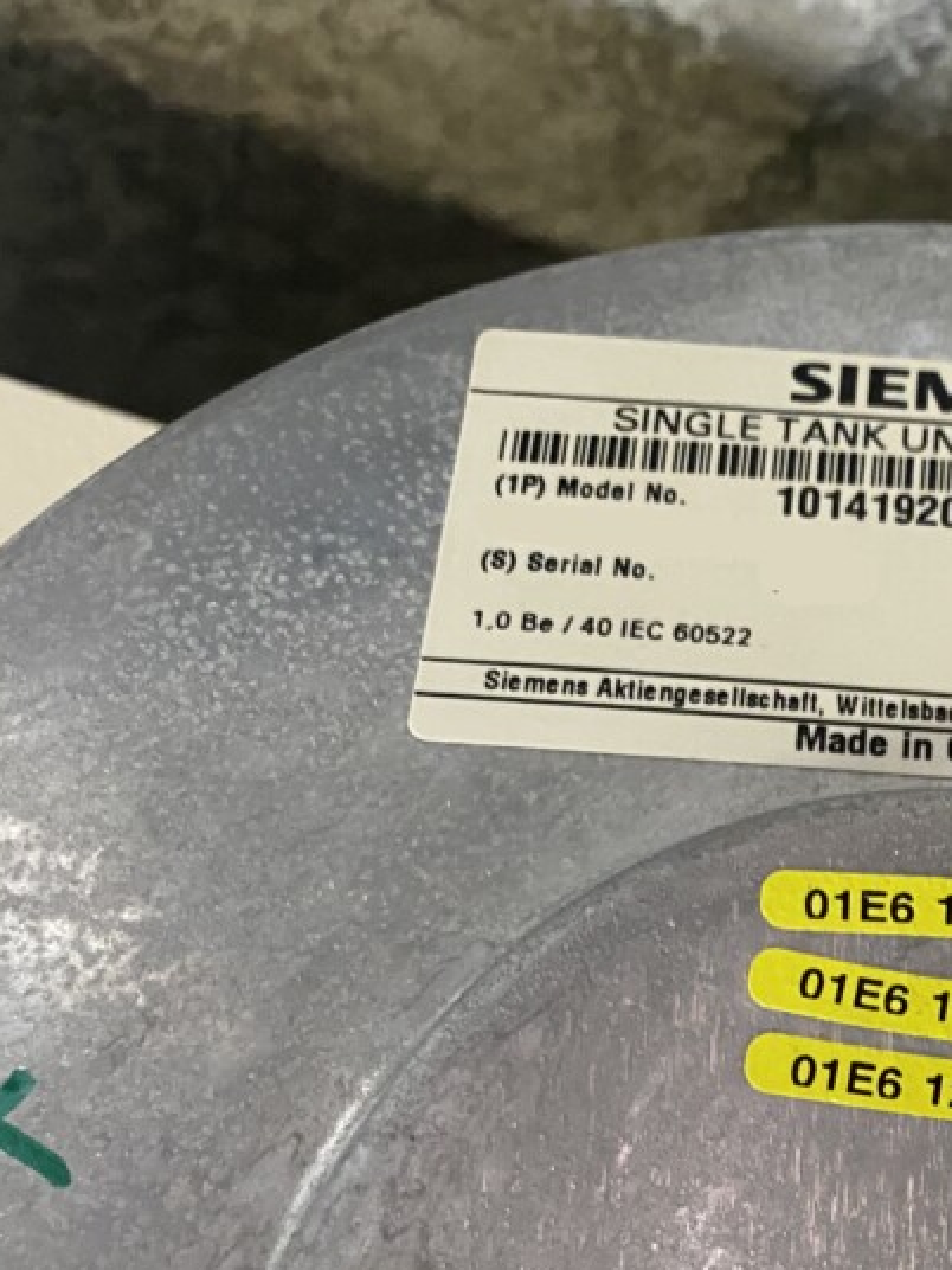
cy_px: 1265
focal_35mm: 56
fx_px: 2053
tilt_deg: -23.4
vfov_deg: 31.8
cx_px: 1056
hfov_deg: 24.3
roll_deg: -1.0
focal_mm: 4.25
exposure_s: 1/50
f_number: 1.8
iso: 320
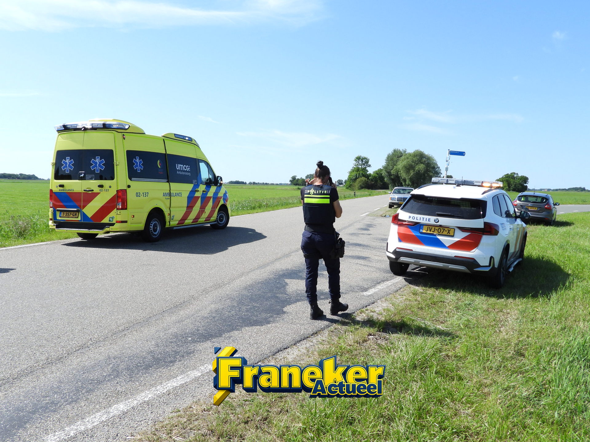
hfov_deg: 63.4
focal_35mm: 28
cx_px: 295
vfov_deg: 49.7
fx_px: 477
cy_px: 221
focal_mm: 5
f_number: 2.8
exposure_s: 1/1000
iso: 100
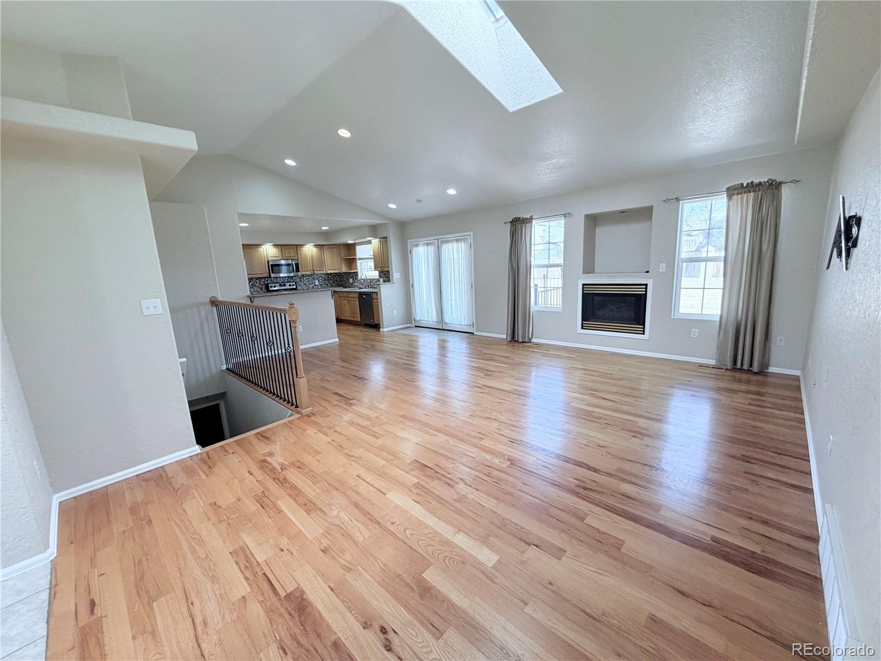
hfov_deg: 102.1
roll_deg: +3.3
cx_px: 440
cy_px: 330
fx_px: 356
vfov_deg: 85.7
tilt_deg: -9.2
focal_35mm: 14
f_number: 2.2
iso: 200
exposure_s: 1/120
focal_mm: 2.22
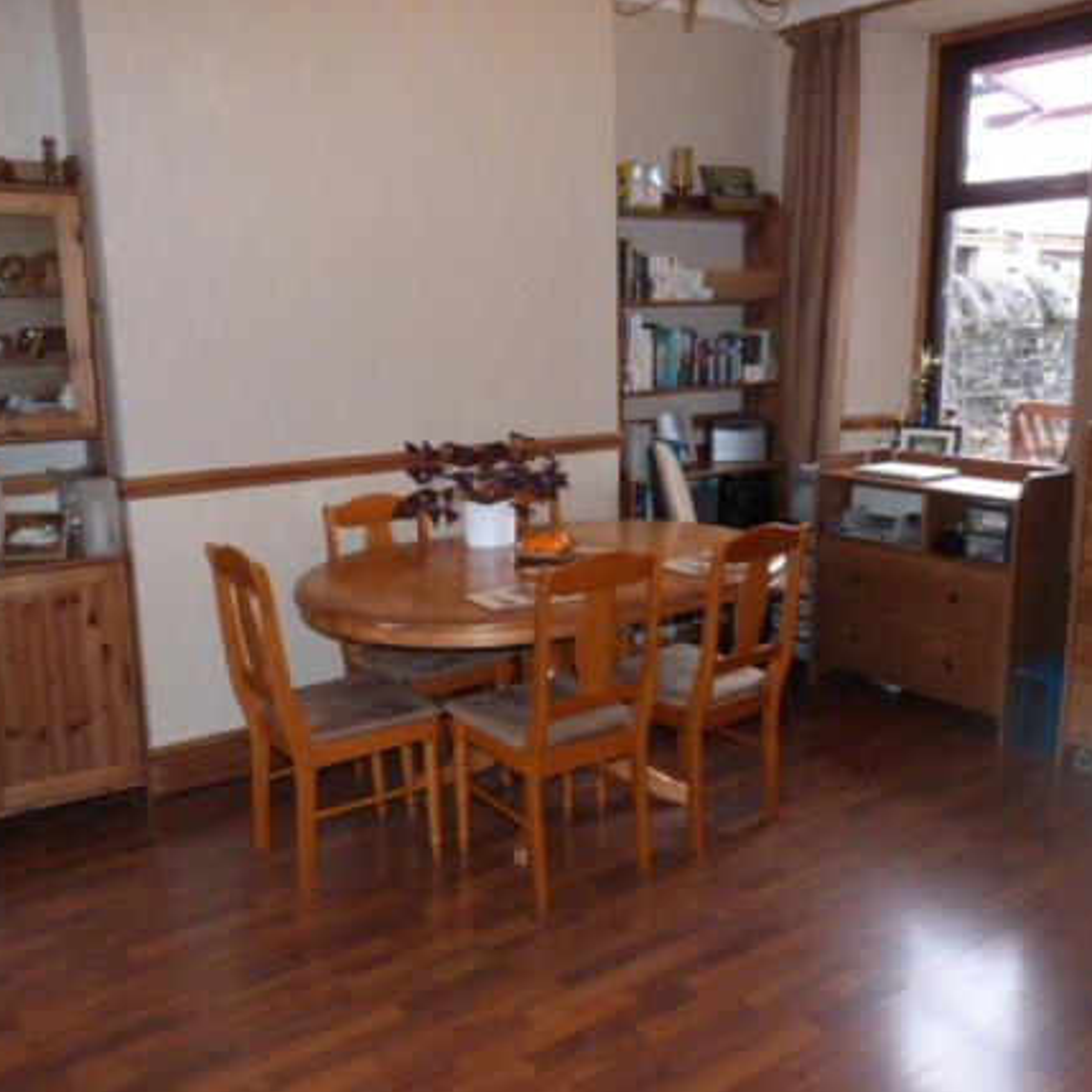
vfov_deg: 54.0
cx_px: 564
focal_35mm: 30
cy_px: 549
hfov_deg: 54.0
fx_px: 1071
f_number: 2.8
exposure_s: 1/60
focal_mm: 4.5
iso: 400
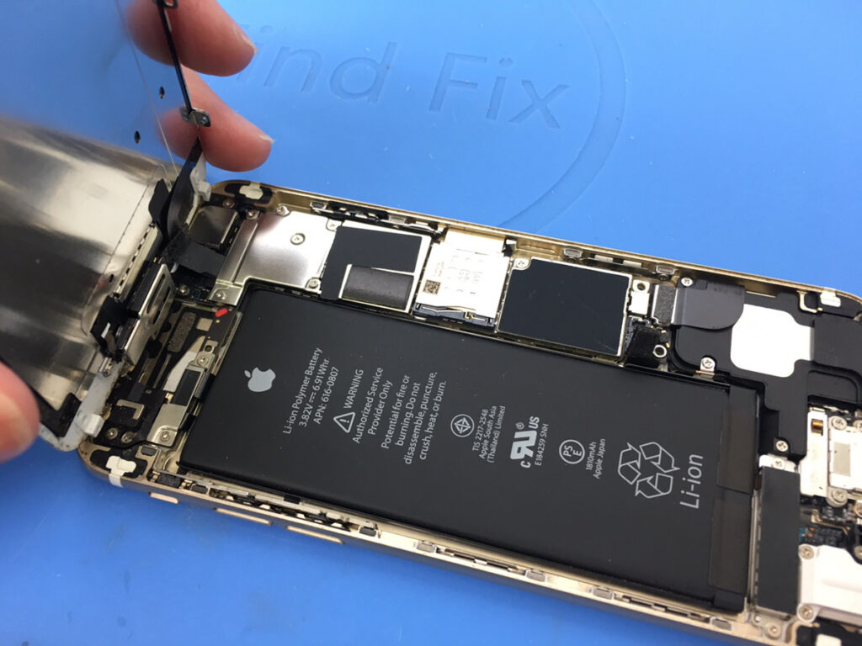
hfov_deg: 61.7
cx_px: 431
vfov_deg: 48.2
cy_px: 323
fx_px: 722
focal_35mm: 29
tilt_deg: -59.0
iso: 25
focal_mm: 4.15
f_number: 2.2
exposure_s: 1/15
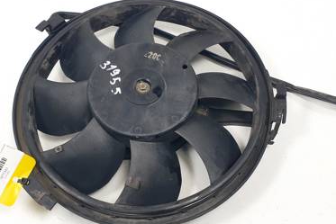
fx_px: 271
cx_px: 166
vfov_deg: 45.0
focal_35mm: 29
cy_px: 107
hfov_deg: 63.6
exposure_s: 1/180
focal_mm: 4.3
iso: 50
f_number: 2.4
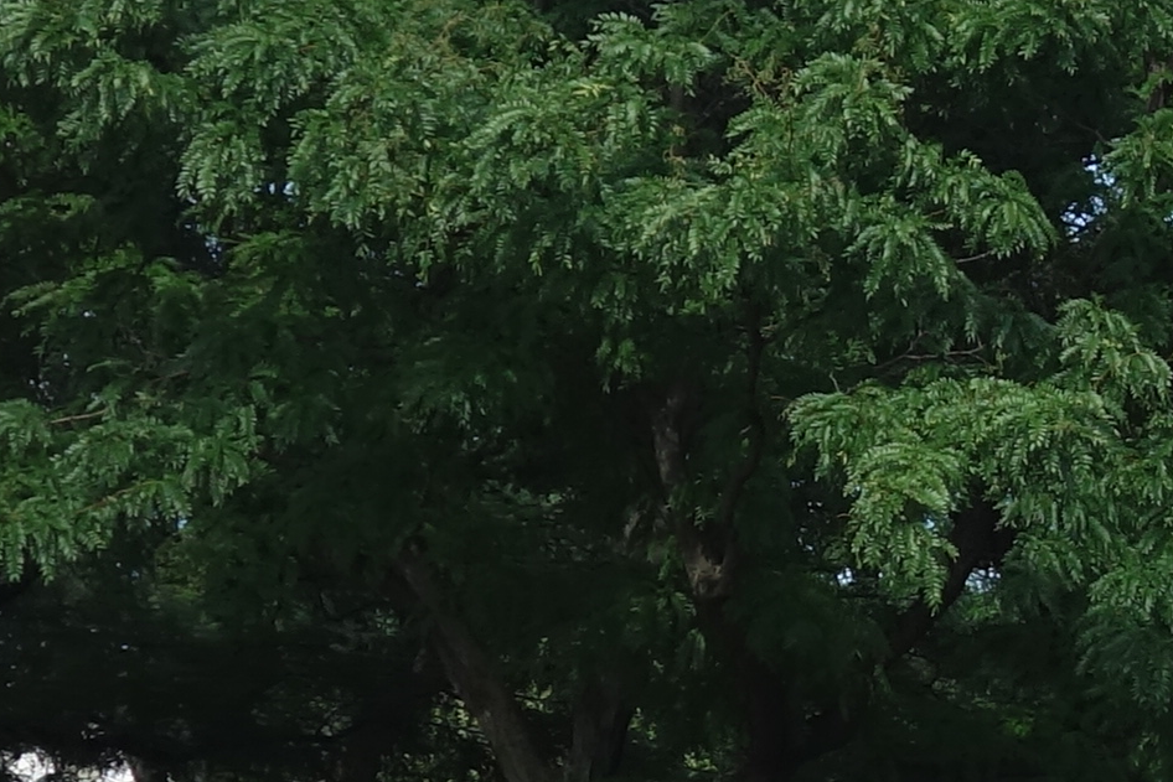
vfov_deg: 8.5
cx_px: 1648
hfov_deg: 12.2
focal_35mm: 162
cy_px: 475
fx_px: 5279
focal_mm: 10.4
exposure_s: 1/250
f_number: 4
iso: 125
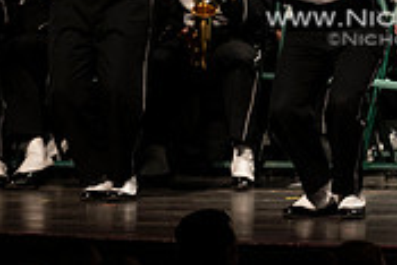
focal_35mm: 646
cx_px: 422
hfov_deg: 3.2
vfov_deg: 2.1
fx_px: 7130
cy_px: -63
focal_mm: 195
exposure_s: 1/500
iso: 2500
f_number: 2.8
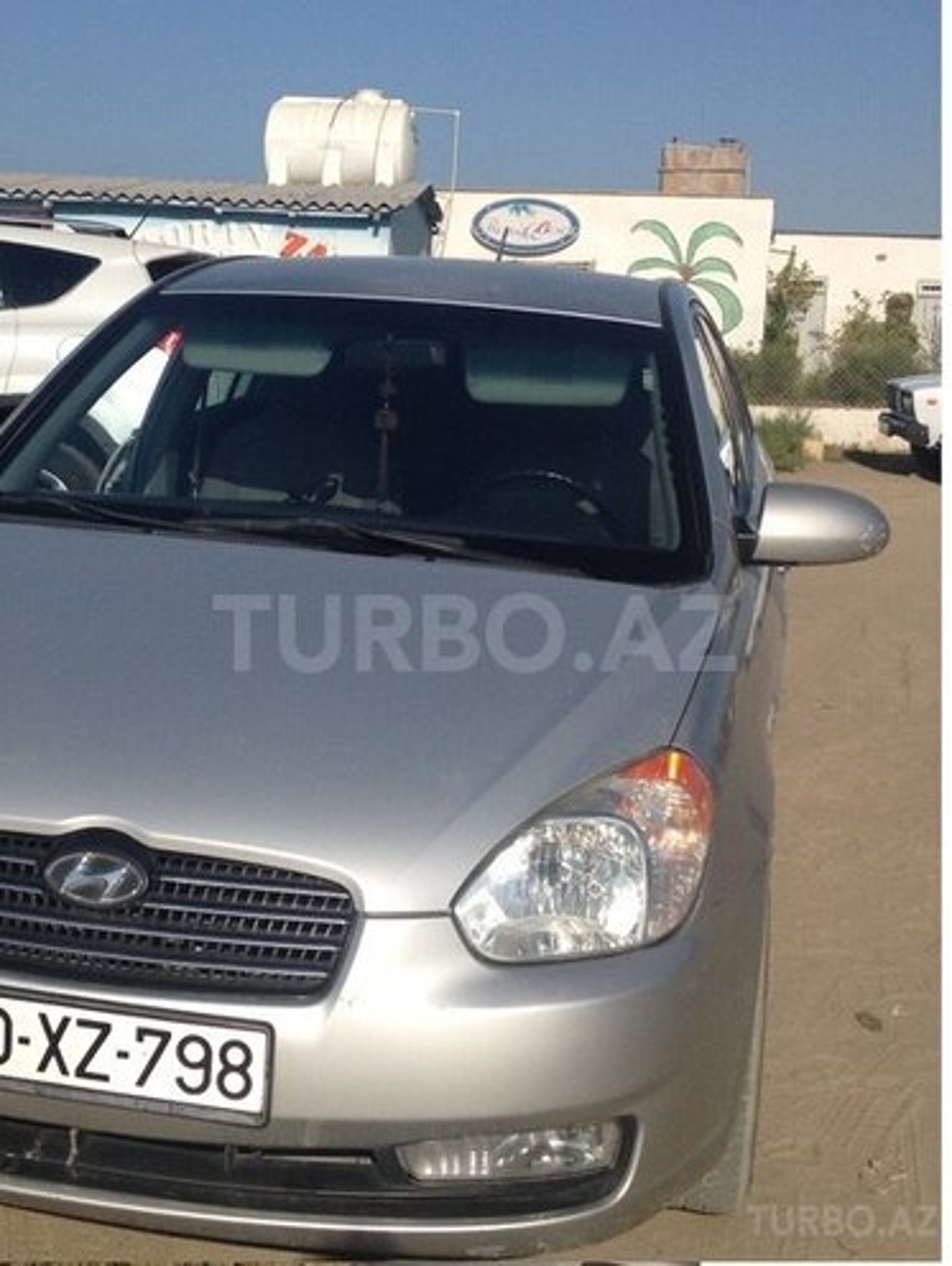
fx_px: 1281
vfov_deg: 52.6
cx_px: 476
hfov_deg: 40.8
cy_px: 633
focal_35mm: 35
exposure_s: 1/3690
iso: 50
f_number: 2.4
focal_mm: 4.28
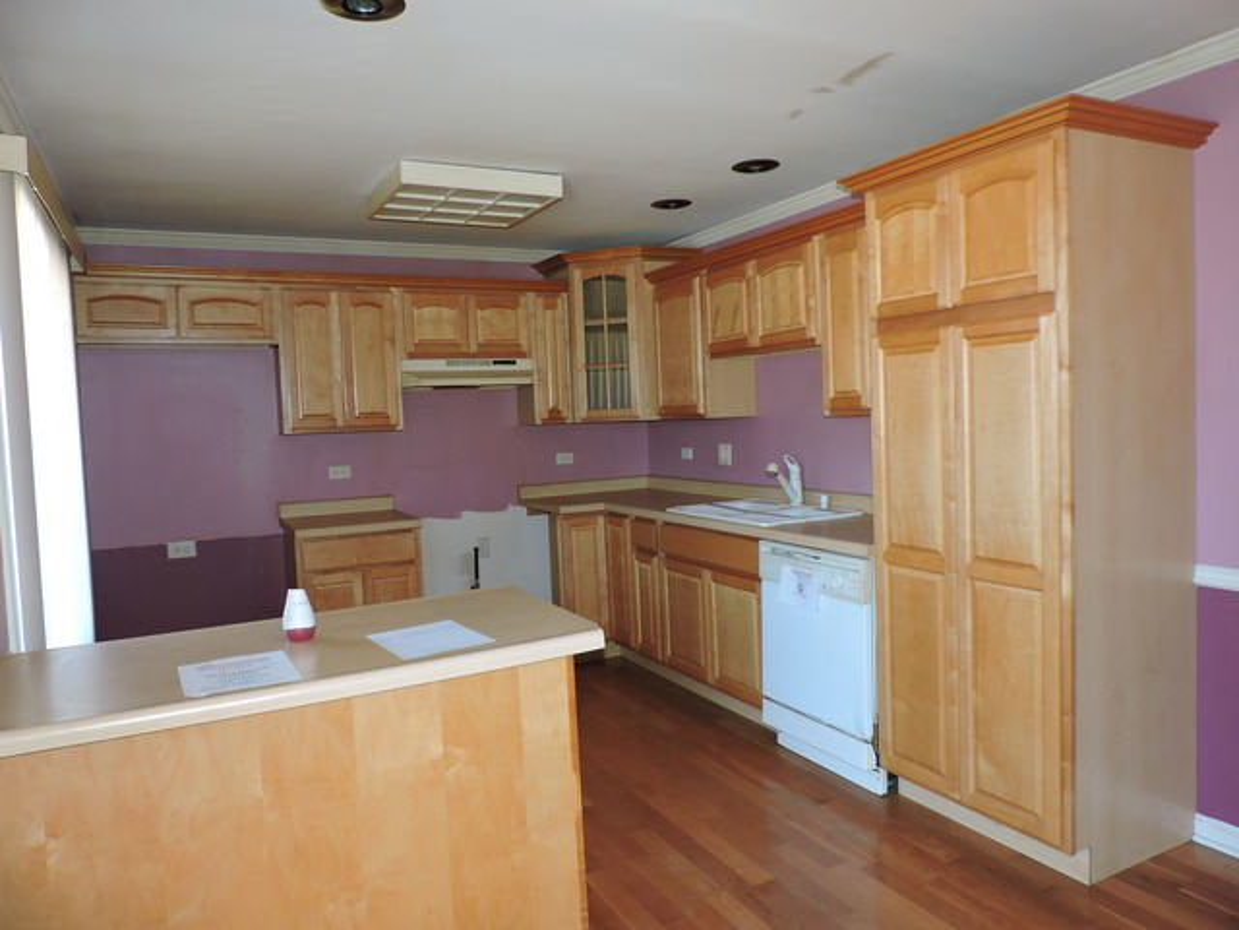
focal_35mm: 24
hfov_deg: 71.6
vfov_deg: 56.8
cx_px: 620
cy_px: 465
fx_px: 859
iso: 200
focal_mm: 4.3
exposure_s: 1/30
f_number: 3
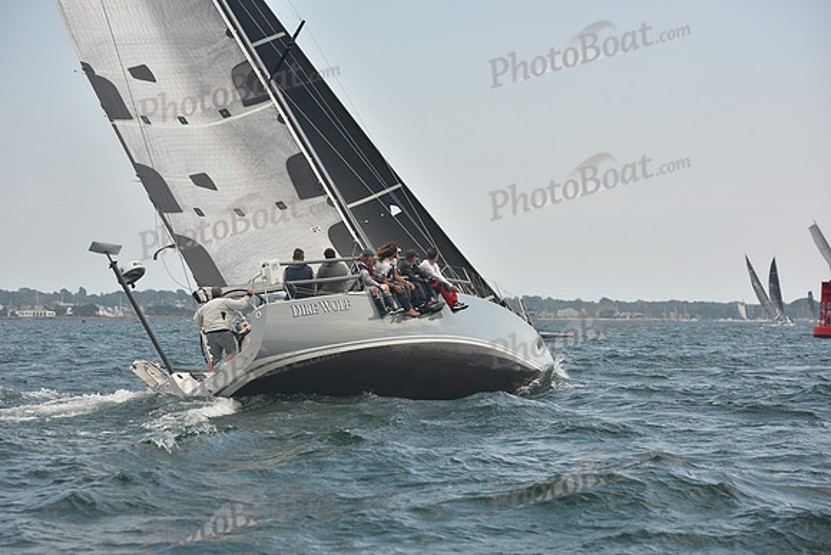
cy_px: 278
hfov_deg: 20.8
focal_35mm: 98
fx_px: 2263
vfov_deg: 14.0
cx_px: 416
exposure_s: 1/500
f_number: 5
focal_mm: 98
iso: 250
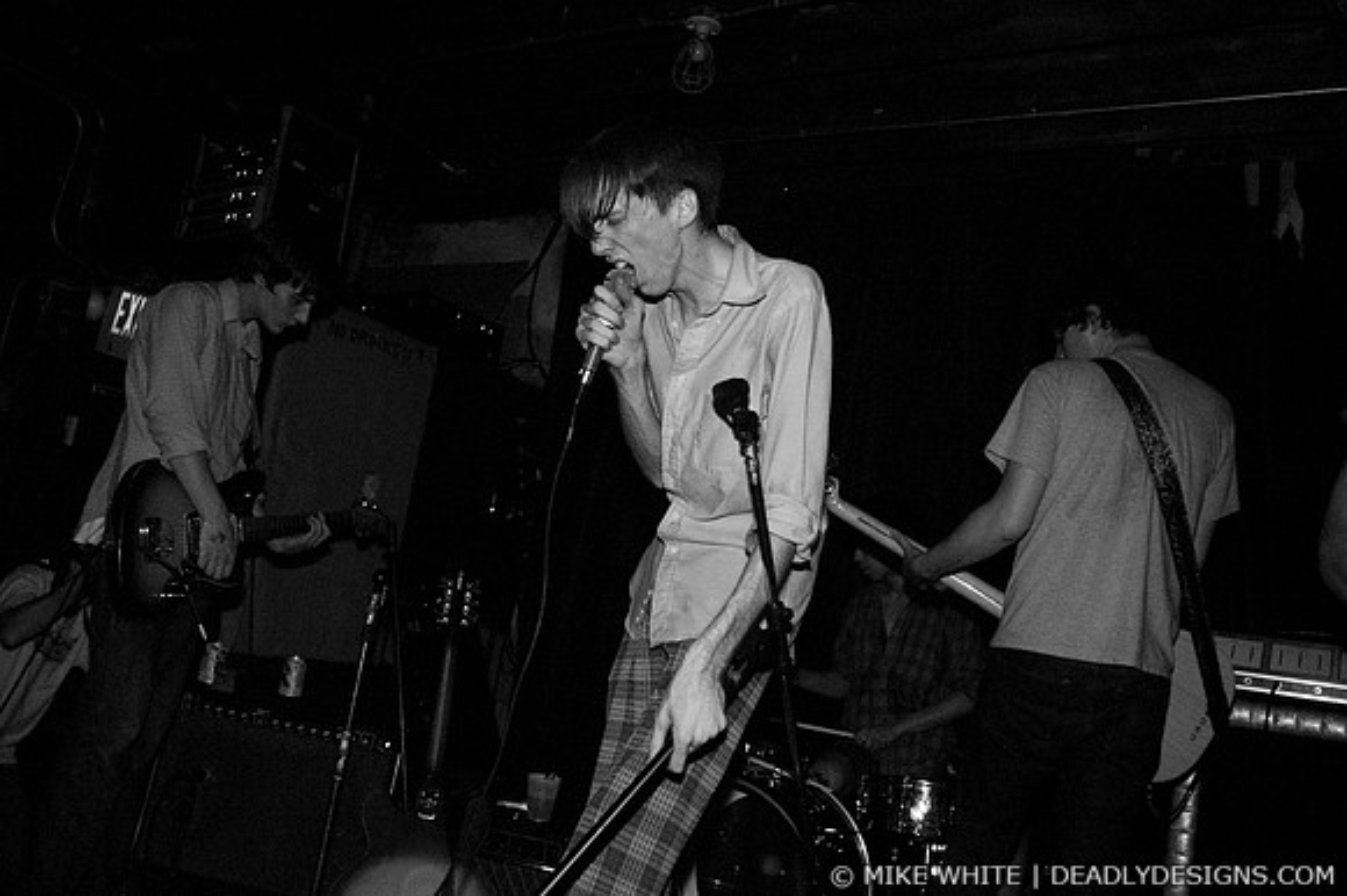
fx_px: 1122
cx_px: 674
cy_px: 448
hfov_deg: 62.0
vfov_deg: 43.6
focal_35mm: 30
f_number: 2.8
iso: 1600
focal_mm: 20
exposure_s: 1/30
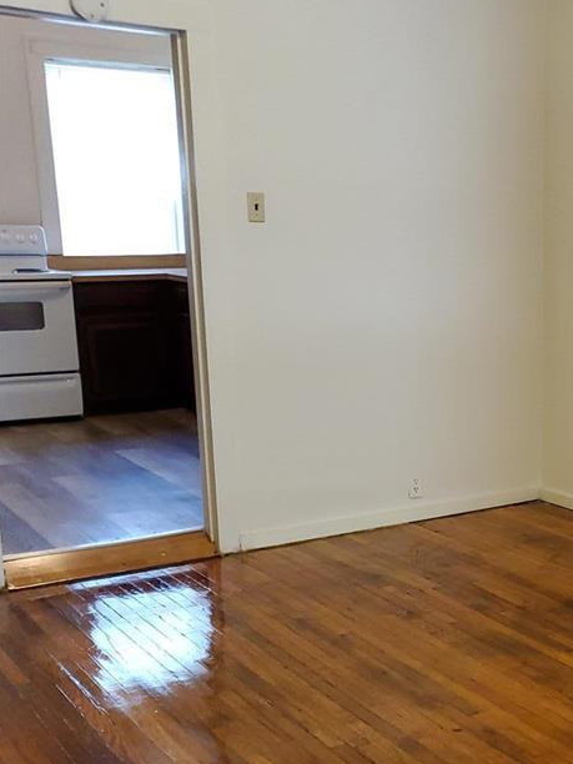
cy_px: 499
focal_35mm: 51
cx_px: 559
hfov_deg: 27.1
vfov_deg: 37.2
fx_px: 1126
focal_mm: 4.3
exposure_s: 1/60
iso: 250
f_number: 1.5
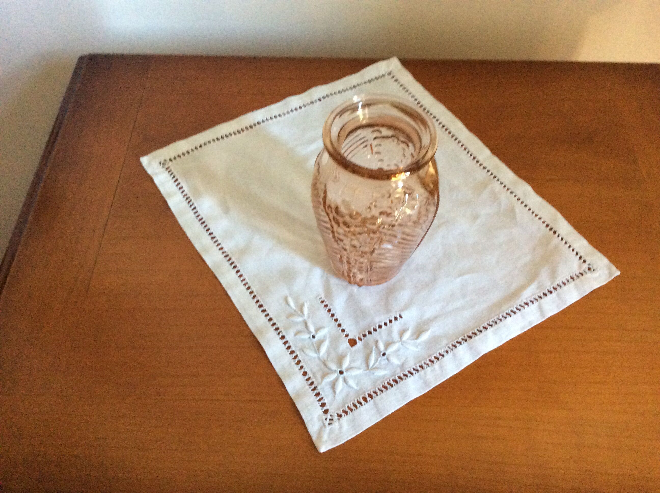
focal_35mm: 32
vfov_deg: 44.1
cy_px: 246
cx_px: 330
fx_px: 609
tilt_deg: -56.4
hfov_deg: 56.9
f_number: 2.4
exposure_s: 1/25
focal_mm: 3.3
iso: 320
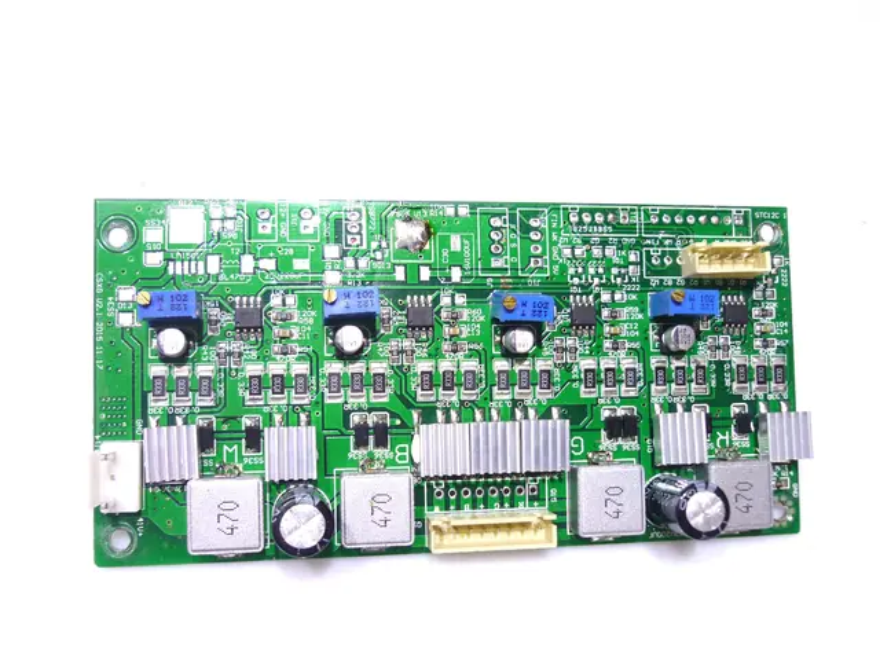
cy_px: 330
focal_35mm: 33
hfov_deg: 55.4
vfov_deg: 42.9
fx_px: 839
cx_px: 440
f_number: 2.8
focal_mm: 5.5
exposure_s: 1/60
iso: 80
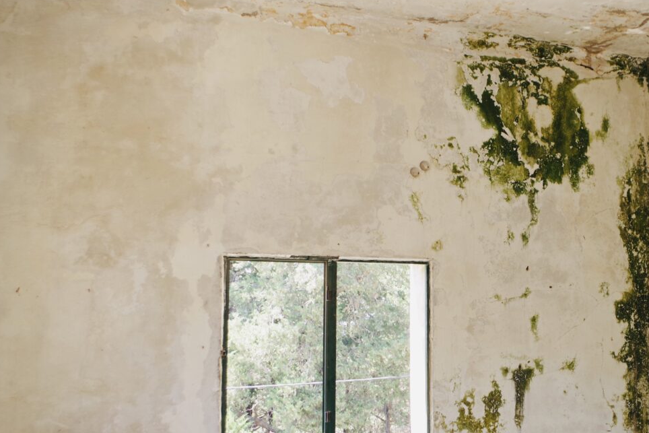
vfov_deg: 31.1
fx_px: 775
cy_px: 250
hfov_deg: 43.9
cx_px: 488
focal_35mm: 43
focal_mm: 18
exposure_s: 1/50
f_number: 5
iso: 200
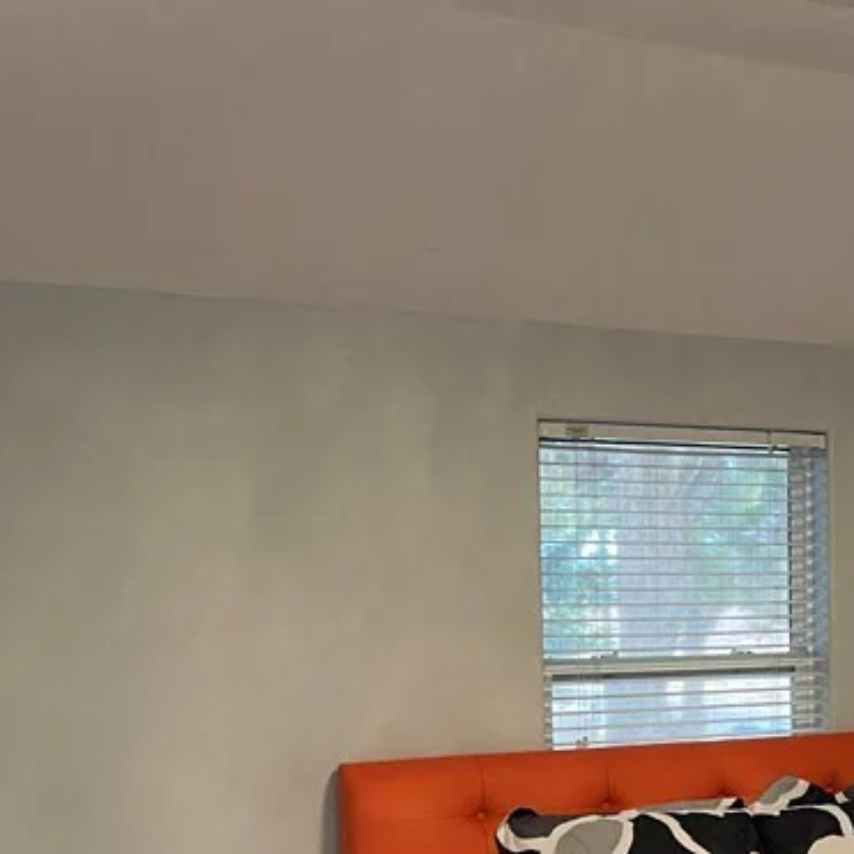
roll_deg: -0.4
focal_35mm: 61
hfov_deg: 25.3
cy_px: 677
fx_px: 1703
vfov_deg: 27.6
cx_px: 1031
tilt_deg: -3.6
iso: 200
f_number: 1.6
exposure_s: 1/60
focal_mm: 5.1
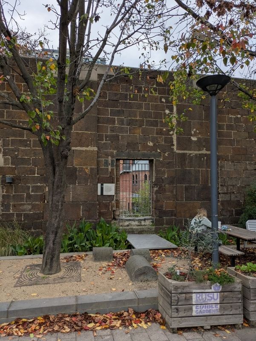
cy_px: 170
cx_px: 128
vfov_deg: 69.4
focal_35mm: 25
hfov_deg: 54.9
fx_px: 246
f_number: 1.89
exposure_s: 1/456
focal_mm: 5.43
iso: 52
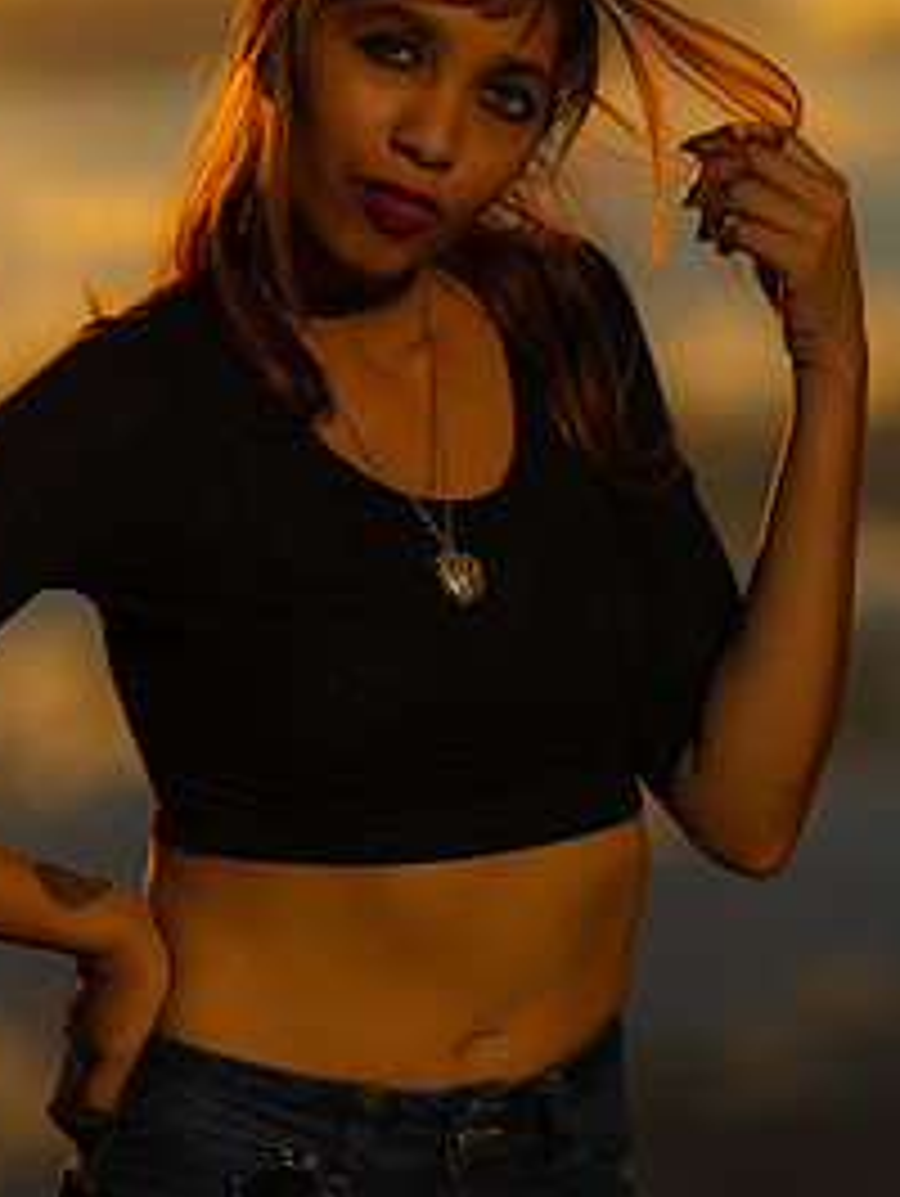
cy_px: 706
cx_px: 248
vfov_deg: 14.3
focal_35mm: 138
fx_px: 4776
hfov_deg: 10.7
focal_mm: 85
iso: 50
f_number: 1.8
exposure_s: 1/2000
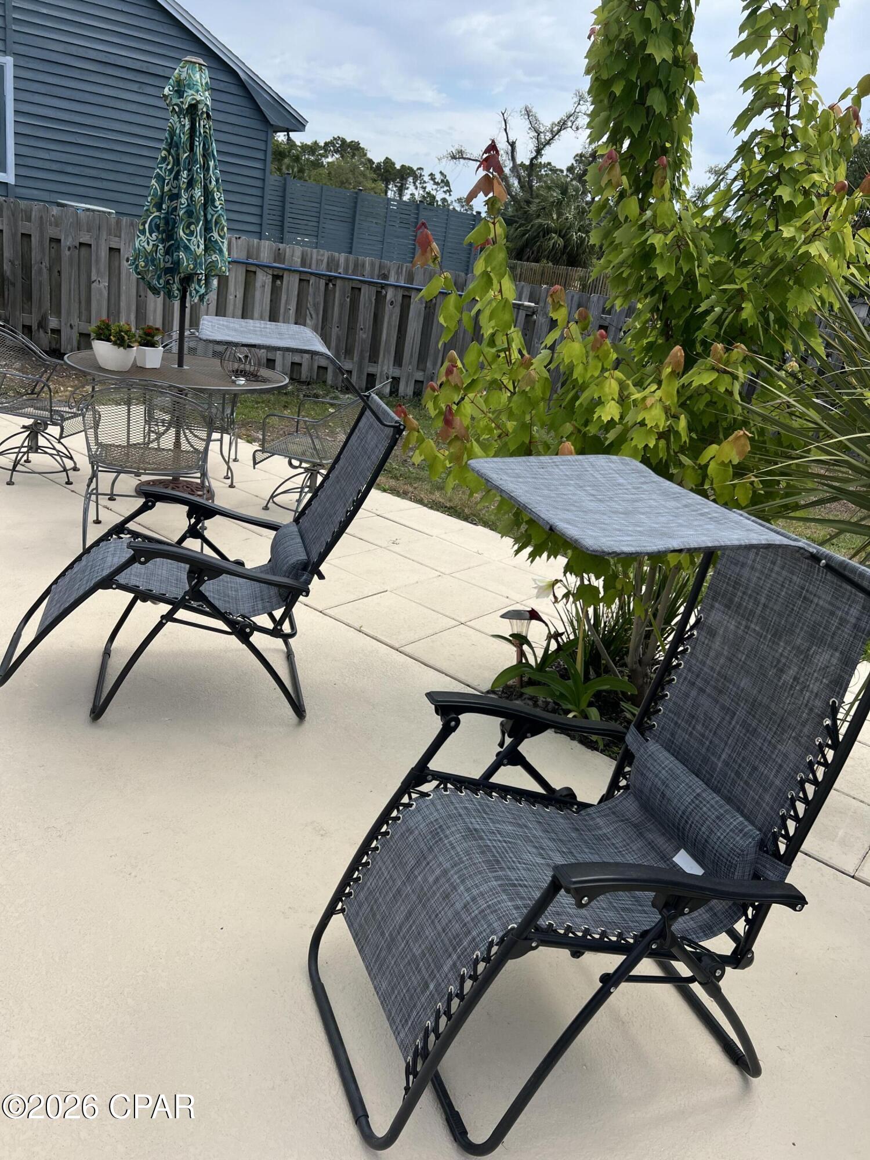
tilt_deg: -18.1
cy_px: 580
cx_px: 435
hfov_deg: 53.1
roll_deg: -8.3
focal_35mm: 26
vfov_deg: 67.3
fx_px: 871
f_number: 1.5
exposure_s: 1/3704
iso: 50
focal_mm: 5.7
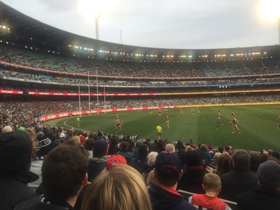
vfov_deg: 48.2
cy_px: 105
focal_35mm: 29
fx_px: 235
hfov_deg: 61.7
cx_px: 140
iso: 32
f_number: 2.2
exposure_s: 1/275
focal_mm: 4.15
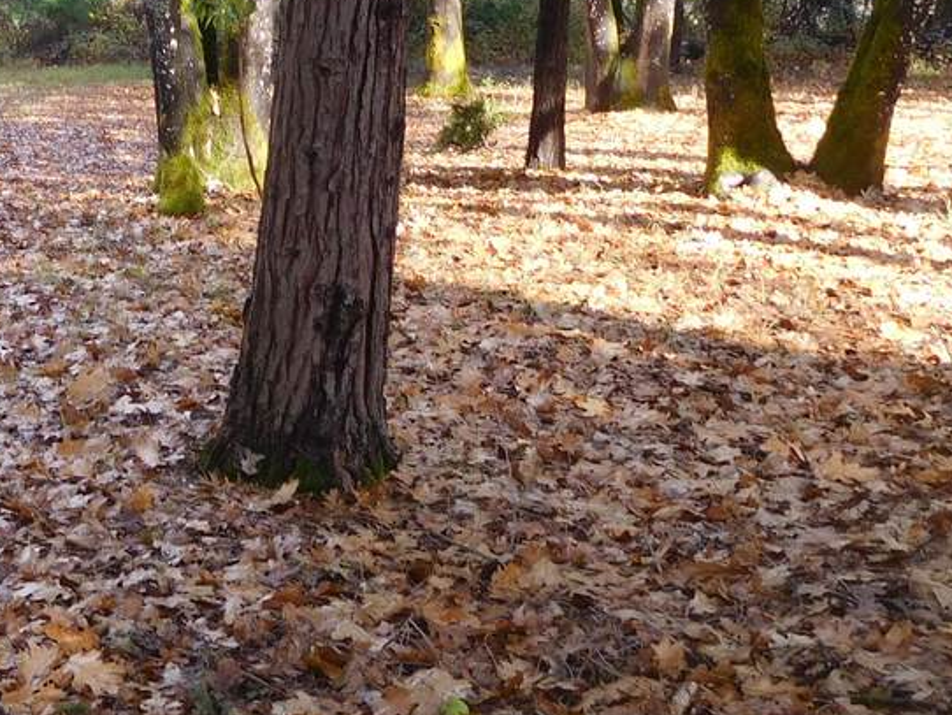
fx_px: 1623
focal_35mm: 59
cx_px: -53
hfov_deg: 29.9
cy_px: 227
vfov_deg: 24.7
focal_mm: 4.5
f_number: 3.4
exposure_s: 1/100
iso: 125
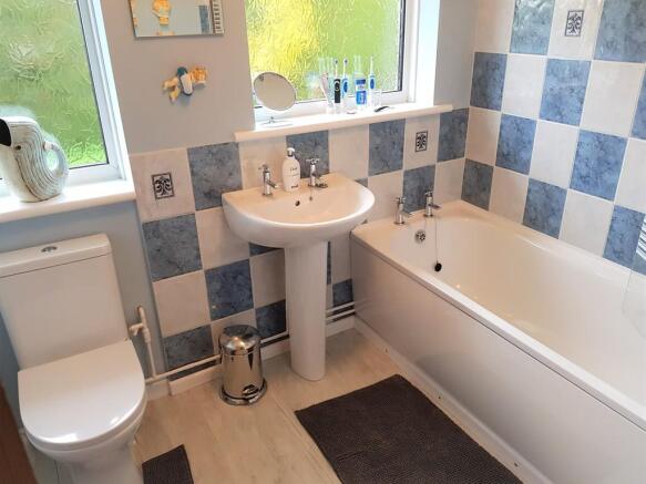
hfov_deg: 67.3
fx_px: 485
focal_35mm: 26
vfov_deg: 53.0
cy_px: 242
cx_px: 323
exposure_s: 1/50
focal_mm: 4.2
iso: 160
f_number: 1.7
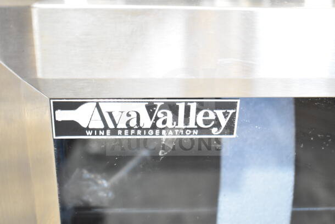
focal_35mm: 51
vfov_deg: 26.5
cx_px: 168
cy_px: 112
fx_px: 475
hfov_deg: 38.9
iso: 2800
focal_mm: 34
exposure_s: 1/50
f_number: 4.5
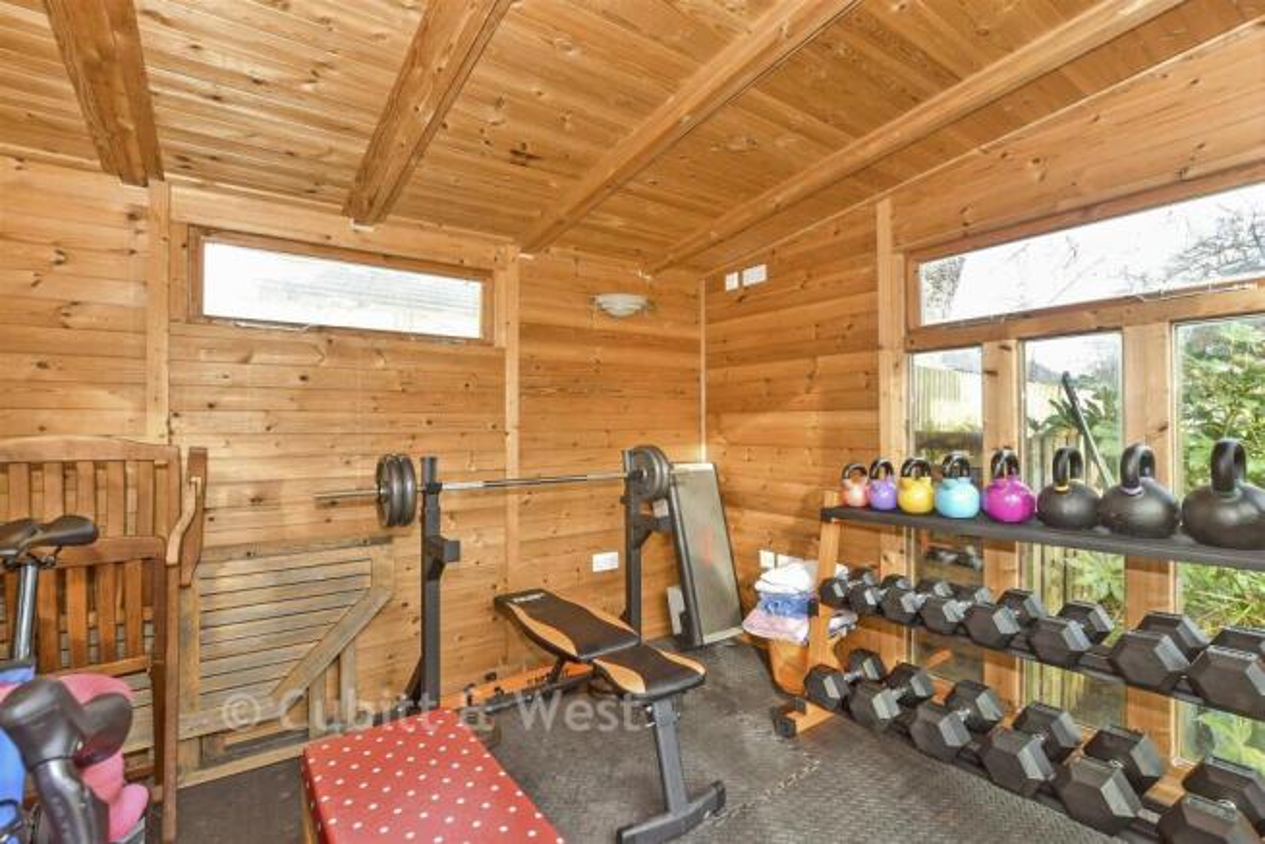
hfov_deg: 100.4
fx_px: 527
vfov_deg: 77.4
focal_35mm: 15
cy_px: 422
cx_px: 632
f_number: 8
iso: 200
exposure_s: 1/30
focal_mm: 10
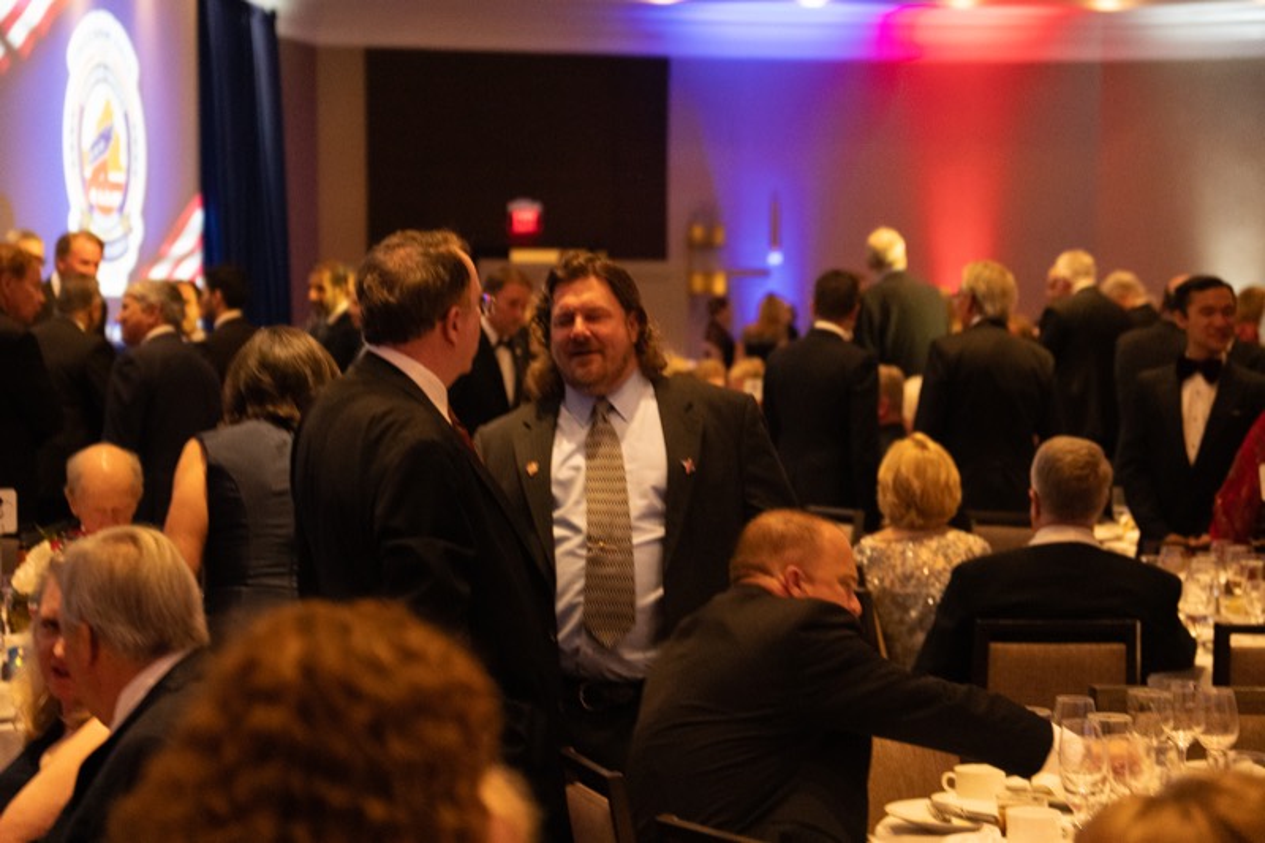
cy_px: 422
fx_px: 3583
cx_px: 632
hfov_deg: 20.0
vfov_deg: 13.4
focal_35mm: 102
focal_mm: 68
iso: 6400
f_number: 3.2
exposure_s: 1/100
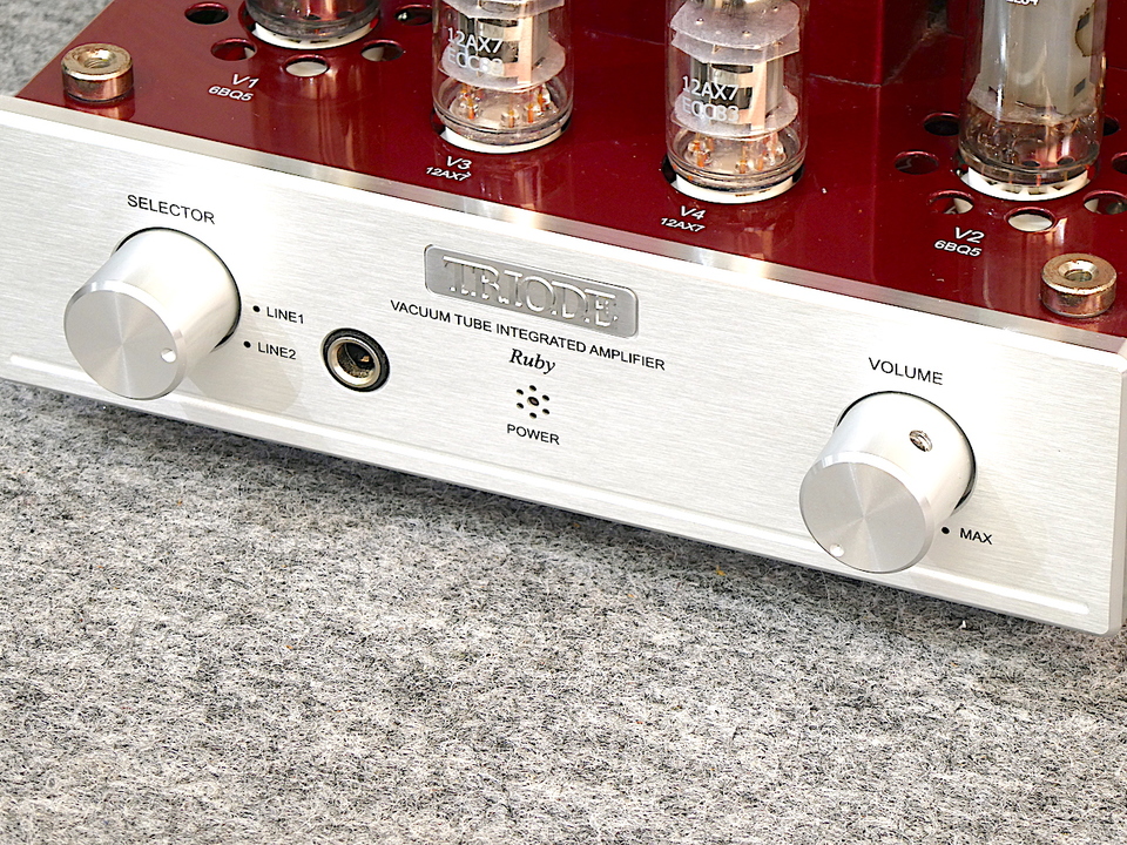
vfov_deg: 8.6
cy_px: 422
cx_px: 564
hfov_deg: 11.5
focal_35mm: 172
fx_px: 5600
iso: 100
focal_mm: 30.9
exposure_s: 1/5
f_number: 5.6
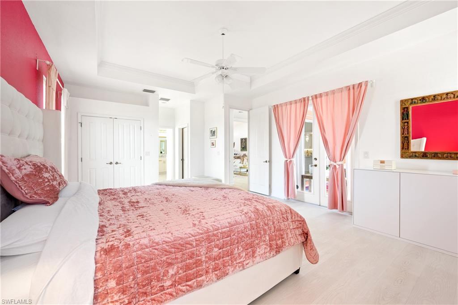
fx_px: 178
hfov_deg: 104.3
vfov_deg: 81.1
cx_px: 229
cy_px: 152
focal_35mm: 14
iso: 100
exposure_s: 1/1.25
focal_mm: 14
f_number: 8
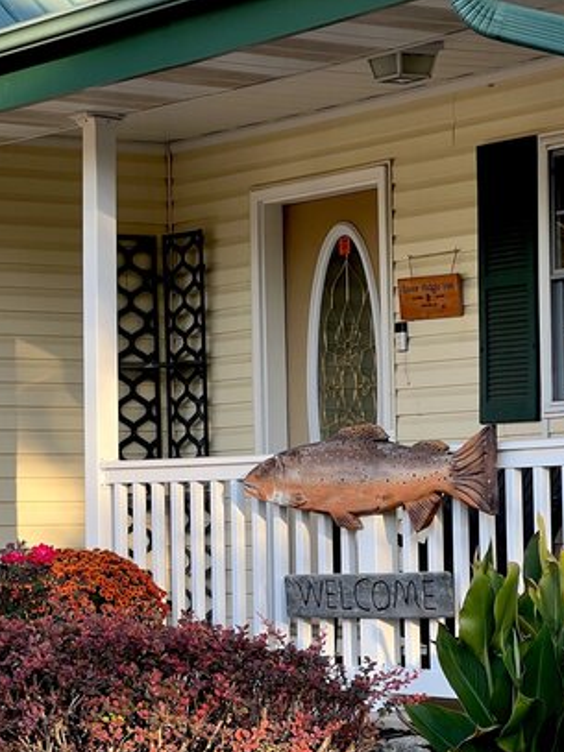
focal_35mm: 121
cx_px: 148
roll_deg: +0.4
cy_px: 471
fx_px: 2630
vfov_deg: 16.3
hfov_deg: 12.2
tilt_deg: +2.0
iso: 32
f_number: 2.8
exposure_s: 1/105
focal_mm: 9
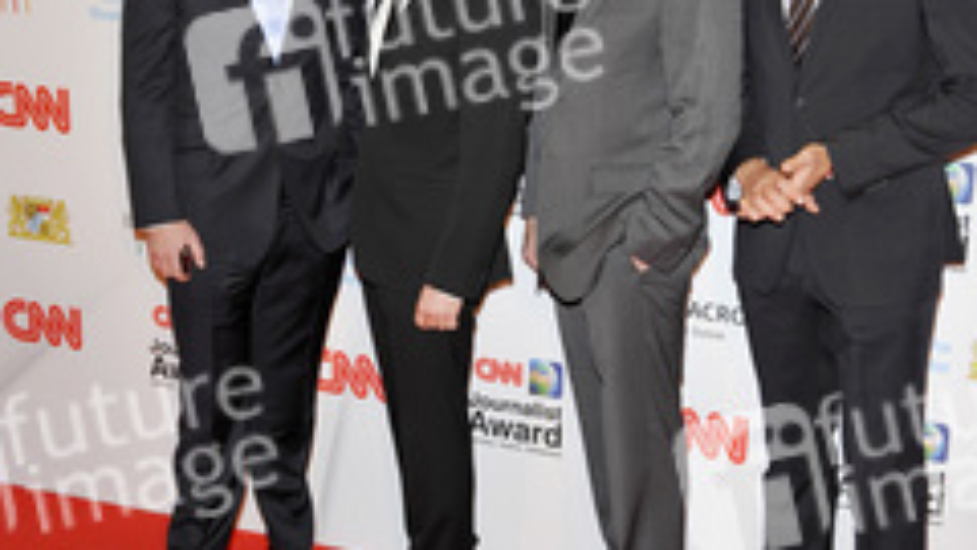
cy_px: 261
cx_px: 515
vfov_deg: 17.2
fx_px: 1813
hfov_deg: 30.1
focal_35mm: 70
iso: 640
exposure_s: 1/250
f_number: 6.3
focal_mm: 40
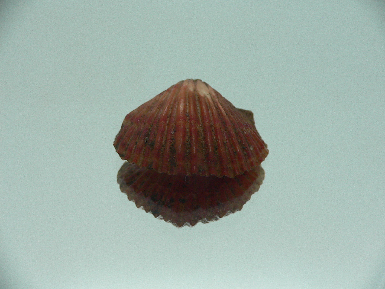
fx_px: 389
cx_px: 192
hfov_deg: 52.6
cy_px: 144
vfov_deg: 40.7
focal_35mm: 35
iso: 100
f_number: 2.8
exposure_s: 1/60
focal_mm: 4.6
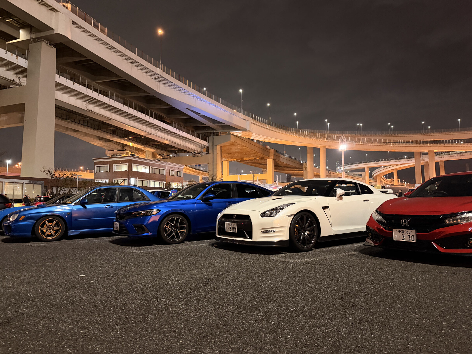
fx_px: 327
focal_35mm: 24
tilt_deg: +5.1
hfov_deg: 71.6
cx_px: 236
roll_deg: +0.5
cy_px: 177
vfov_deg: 56.8
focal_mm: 6.76
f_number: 1.78
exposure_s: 1/25
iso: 1000
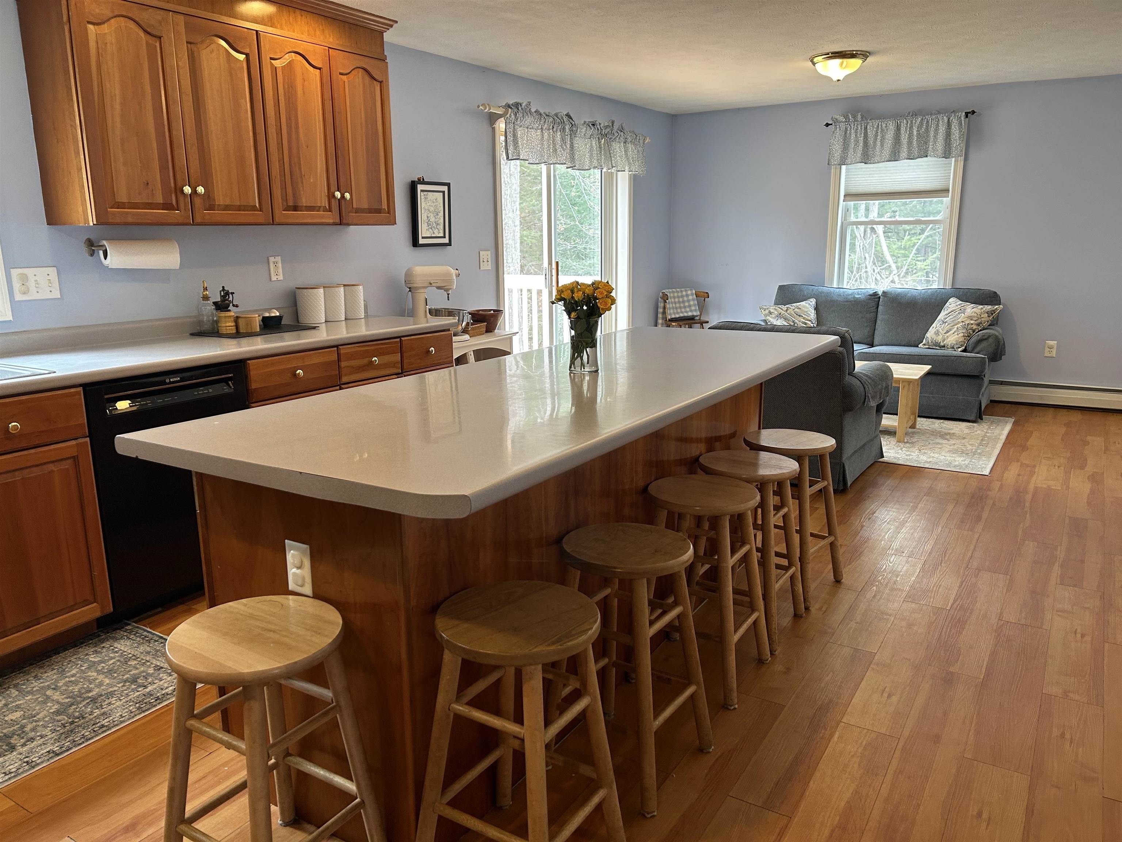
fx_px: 843
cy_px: 421
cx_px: 561
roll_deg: +0.7
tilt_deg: -12.8
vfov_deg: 53.1
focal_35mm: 26
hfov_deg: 67.3
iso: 100
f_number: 1.5
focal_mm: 5.7
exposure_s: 1/60
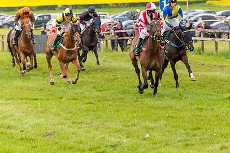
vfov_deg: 5.3
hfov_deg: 7.9
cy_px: 64
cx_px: 159
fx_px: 1667
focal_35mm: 261
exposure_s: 1/1250
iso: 400
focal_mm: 122
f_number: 4
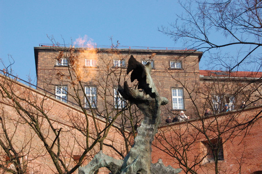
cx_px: 131
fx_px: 600
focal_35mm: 82
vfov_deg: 16.5
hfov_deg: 24.6
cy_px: 87
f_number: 13
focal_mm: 55
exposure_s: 1/640
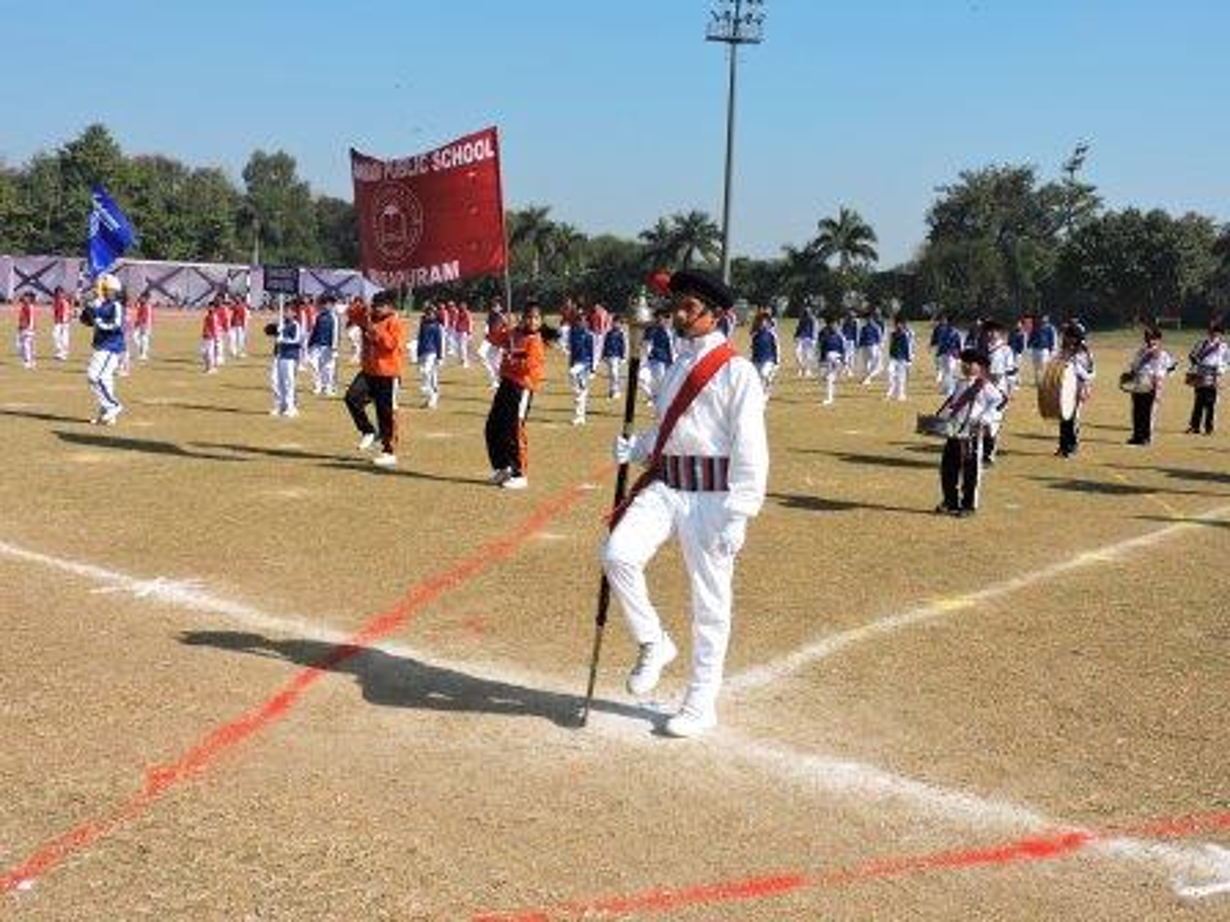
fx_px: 1421
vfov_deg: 36.0
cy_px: 461
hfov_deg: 46.8
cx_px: 615
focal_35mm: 40
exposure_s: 1/1250
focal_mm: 7.1
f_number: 3.3
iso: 110
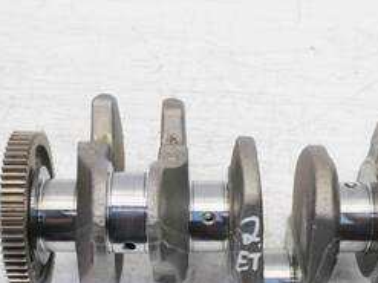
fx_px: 720
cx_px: 242
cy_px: 248
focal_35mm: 66
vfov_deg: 21.8
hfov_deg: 29.3
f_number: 4
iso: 200
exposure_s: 1/80
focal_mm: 17
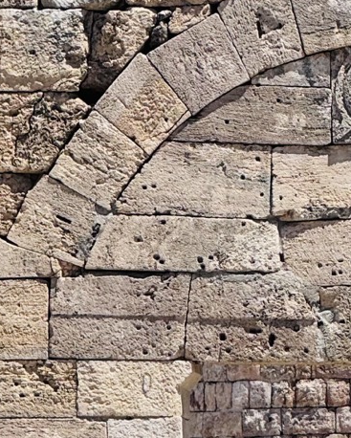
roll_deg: +0.5
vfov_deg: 4.2
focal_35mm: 460
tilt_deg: +4.0
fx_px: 5967
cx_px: 387
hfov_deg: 3.4
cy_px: 305
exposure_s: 1/1730
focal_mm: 15.66
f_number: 2.8
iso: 50
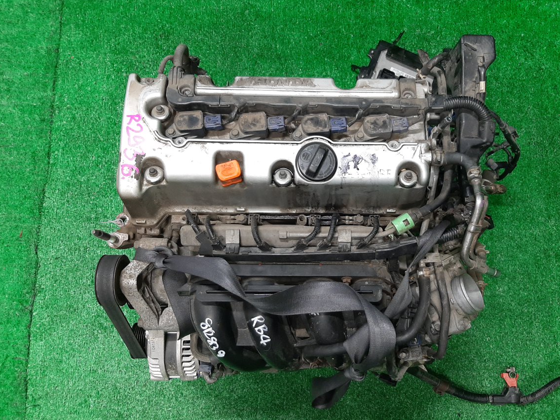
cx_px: 328
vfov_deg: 42.9
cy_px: 226
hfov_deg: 55.1
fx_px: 534
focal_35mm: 33
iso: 131
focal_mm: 3.93
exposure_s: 1/50
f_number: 1.7
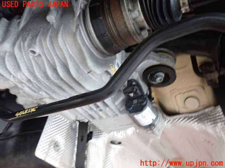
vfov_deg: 46.8
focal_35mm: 30
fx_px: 195
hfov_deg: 60.0
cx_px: 112
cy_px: 84
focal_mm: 5.4
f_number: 2.3
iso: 400
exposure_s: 1/30
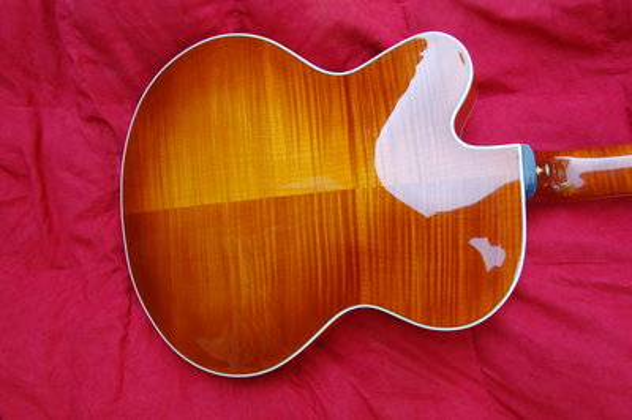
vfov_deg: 45.6
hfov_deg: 64.6
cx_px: 316
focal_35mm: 28
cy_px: 210
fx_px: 500
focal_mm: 19
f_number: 5
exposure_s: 1/100
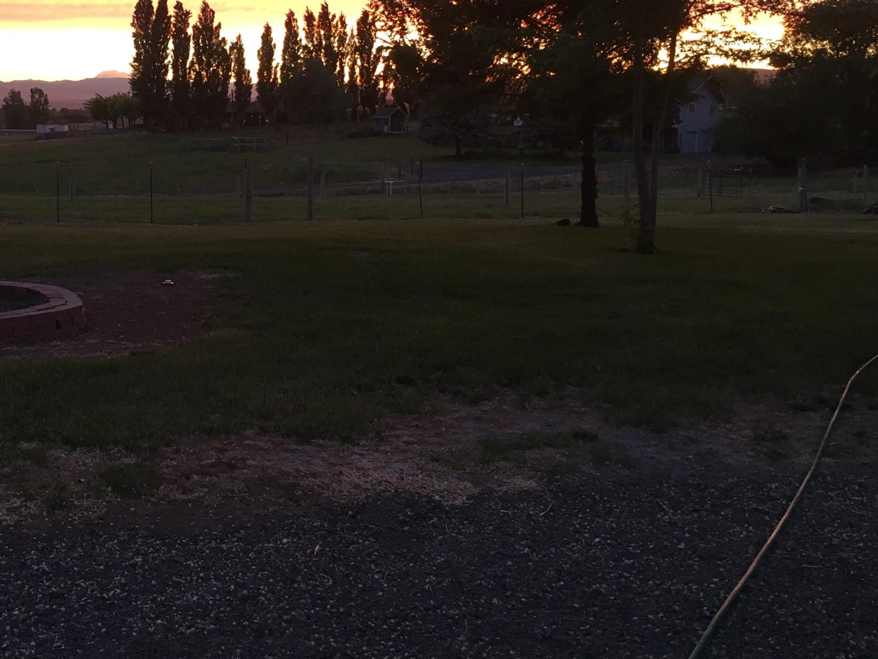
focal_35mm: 49
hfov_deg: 37.8
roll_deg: -0.9
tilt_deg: -3.8
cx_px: 201
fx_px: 1243
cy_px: 197
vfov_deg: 29.4
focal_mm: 4.15
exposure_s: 1/30
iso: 40
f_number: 2.2
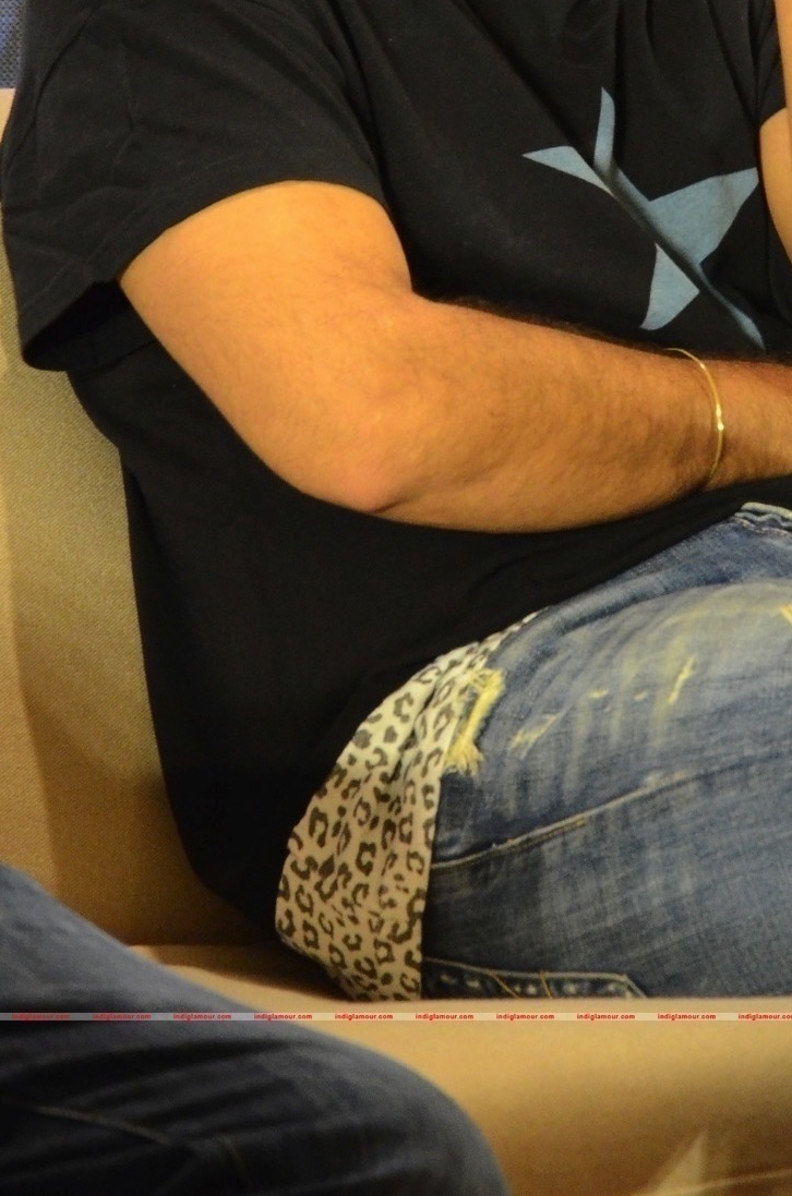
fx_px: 9349
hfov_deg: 4.8
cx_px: 605
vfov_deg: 7.3
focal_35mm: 282
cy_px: 177
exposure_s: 1/80
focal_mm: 105
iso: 3200
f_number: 6.3
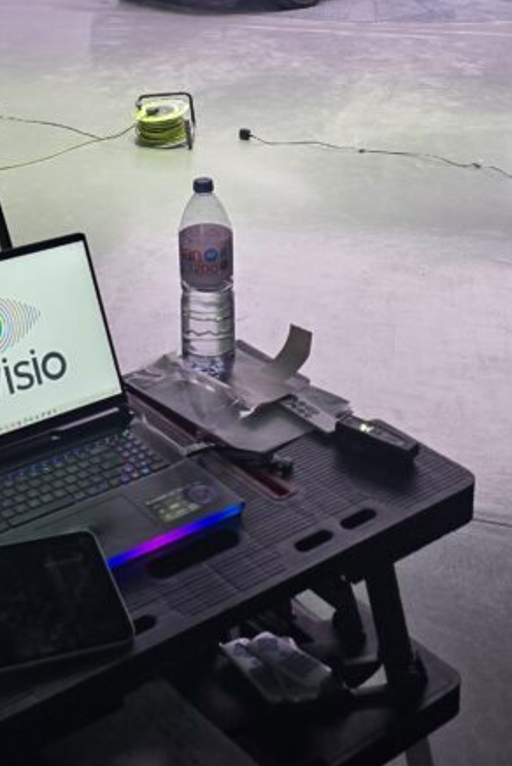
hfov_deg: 24.2
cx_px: 191
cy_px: 98
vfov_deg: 34.0
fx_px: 1193
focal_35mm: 56
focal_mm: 6.3
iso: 125
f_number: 1.7
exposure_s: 1/180
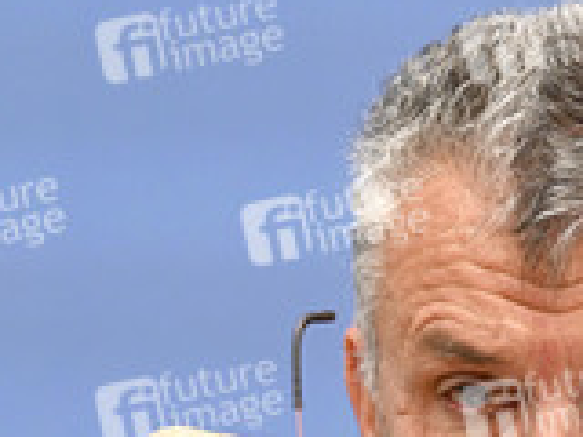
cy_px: 495
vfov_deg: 3.9
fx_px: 6366
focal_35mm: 378
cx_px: 603
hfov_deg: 5.2
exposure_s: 1/500
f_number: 5.6
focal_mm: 140
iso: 3200
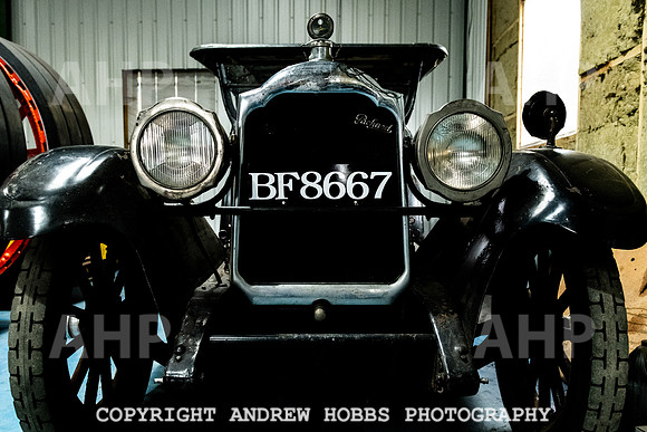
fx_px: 519
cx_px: 316
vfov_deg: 45.1
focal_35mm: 29
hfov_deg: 63.9
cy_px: 229
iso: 5600
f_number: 4
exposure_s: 1/100
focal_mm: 24
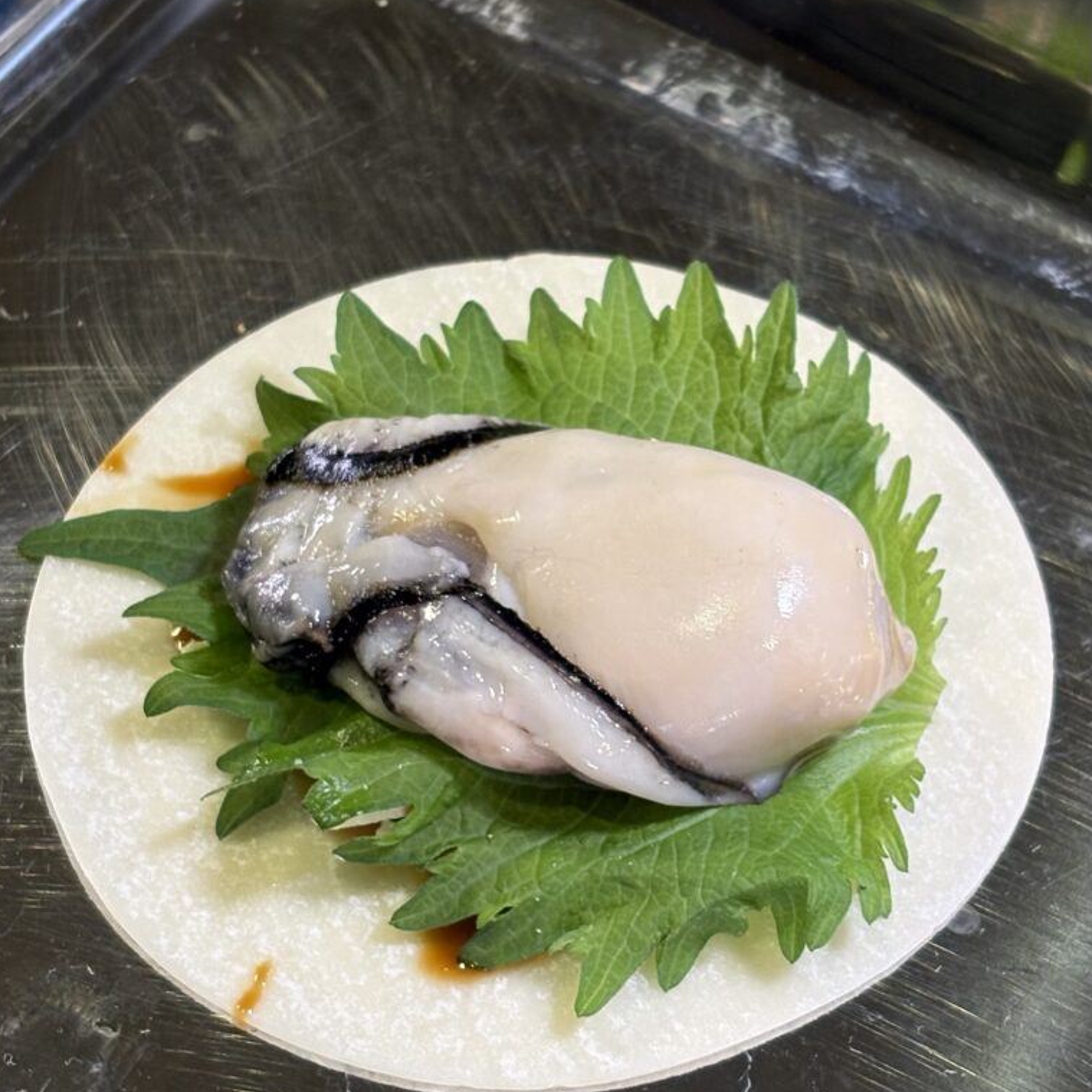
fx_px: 2213
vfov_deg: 27.7
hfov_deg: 27.7
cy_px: 591
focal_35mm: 62
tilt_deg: -53.2
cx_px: 542
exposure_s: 1/53
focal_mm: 5.96
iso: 32
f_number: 1.6
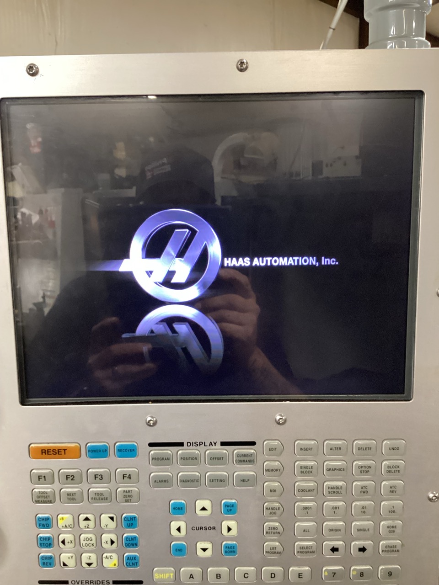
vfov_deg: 58.4
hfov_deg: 45.4
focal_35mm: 31
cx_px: 220
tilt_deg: -7.6
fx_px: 524
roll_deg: +0.7
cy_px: 292
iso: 400
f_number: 2.4
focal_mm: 3.3
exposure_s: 1/40
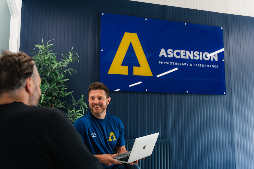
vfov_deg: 35.6
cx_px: 127
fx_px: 264
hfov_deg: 51.4
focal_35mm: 37
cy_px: 84
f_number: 2.8
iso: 400
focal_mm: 37.4
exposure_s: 1/320
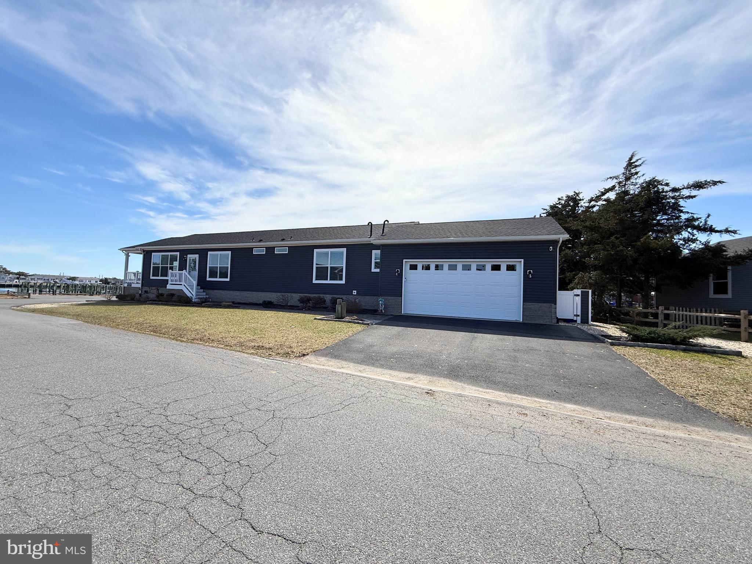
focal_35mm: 14
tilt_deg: +2.9
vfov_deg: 85.7
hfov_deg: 102.1
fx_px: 304
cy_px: 282
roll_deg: -2.2
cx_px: 376
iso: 64
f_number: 2.2
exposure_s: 1/3460
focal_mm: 2.22
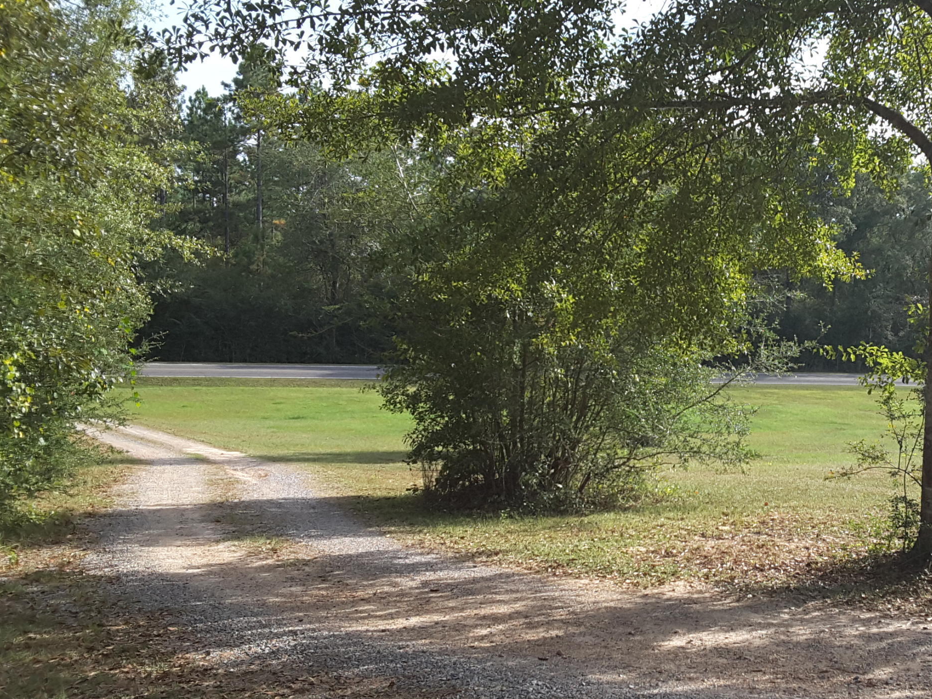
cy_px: 387
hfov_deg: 37.4
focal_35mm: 50
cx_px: 686
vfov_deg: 29.1
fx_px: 1346
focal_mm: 2.9
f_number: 1.9
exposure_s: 1/614
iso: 40
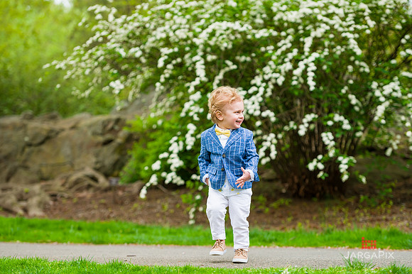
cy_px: 137
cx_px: 206
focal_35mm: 116
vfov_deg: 11.8
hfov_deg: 17.7
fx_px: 1327
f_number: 3.5
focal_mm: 116
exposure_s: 1/320
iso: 200
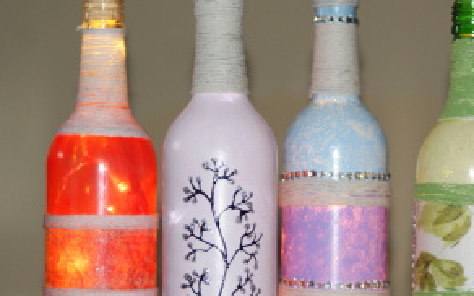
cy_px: 209
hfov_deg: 11.1
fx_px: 2427
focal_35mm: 188
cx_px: 411
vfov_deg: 7.0
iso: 400
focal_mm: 70
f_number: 5.6
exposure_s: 1/100
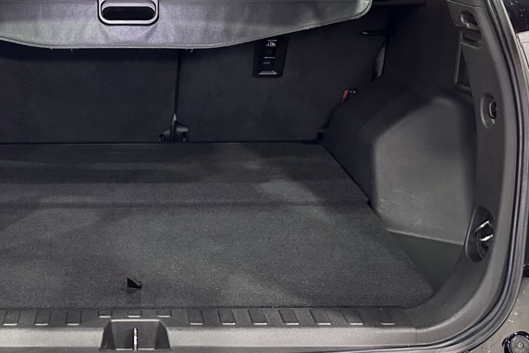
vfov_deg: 24.2
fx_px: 823
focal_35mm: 56
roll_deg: -0.4
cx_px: 122
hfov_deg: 34.7
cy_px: 159
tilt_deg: -18.0
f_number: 1.78
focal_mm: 6.86
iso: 640
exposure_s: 1/60
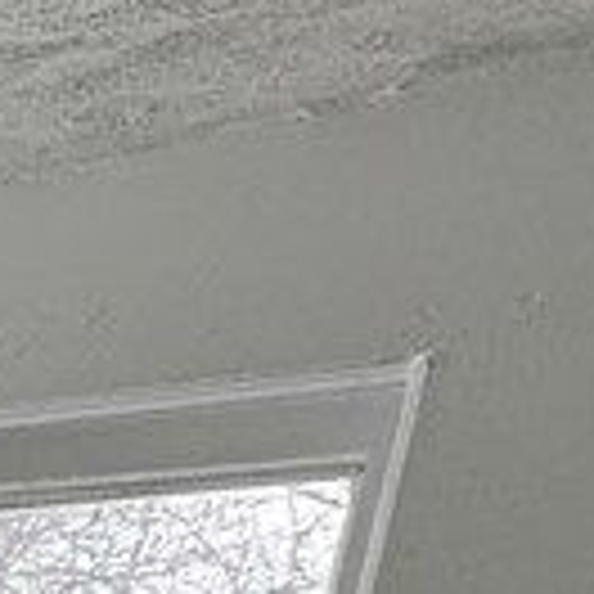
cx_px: -1431
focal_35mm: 96
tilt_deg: -15.2
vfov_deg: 14.8
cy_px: 1192
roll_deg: -0.6
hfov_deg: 9.9
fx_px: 1864
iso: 200
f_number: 2.2
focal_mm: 2.22
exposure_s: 1/120
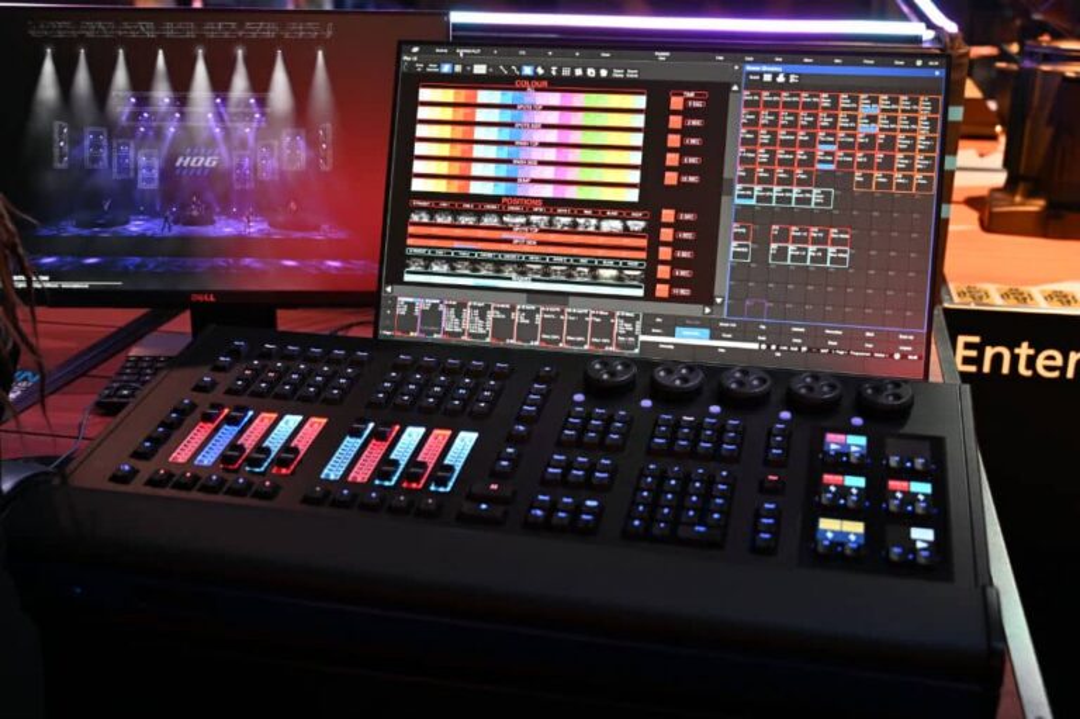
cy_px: 360
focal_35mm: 41
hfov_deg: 47.4
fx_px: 1229
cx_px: 540
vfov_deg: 32.6
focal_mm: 41
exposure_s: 1/125
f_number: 4
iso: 2500
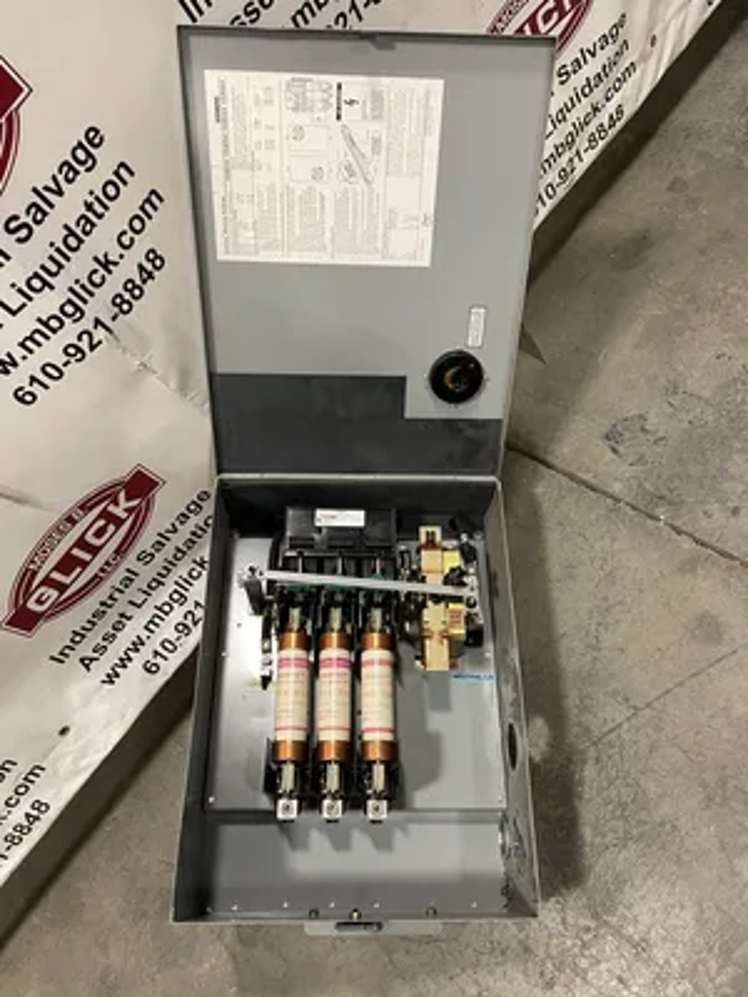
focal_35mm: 26
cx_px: 374
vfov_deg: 67.3
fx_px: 749
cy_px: 498
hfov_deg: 53.1
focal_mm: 4.2
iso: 160
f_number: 1.6
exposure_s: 1/60
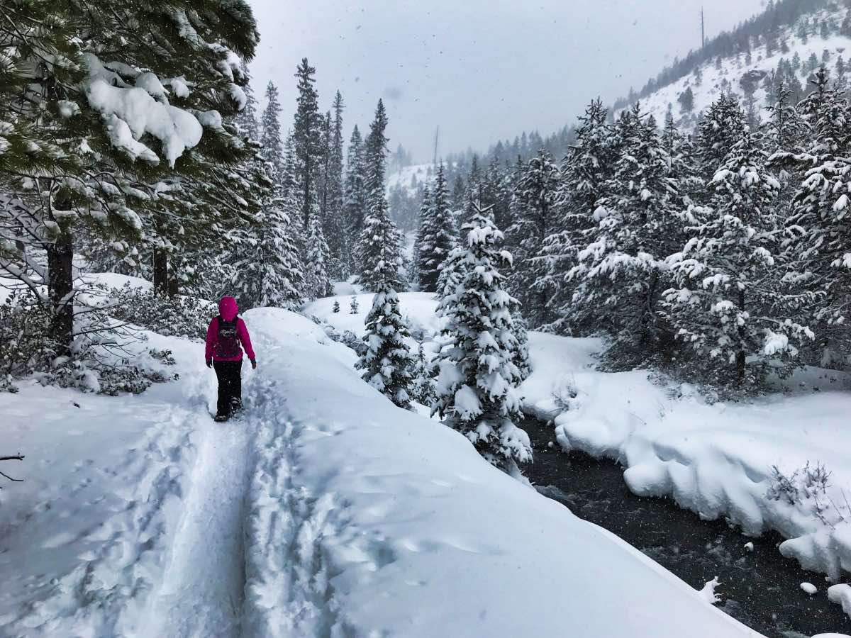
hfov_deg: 63.4
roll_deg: -0.1
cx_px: 426
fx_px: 688
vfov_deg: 49.7
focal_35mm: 28
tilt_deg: -3.0
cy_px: 319
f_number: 1.8
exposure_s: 1/754
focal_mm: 3.99
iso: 20
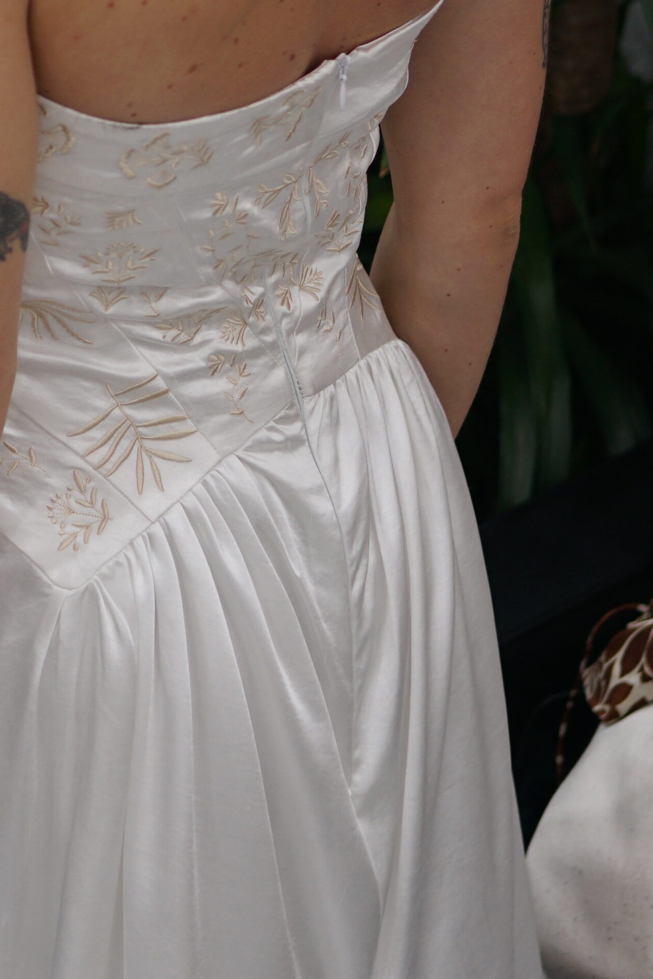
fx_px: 3969
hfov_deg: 9.1
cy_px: 245
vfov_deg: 14.0
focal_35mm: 146
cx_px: -341
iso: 200
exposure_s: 1/60
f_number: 2
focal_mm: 35
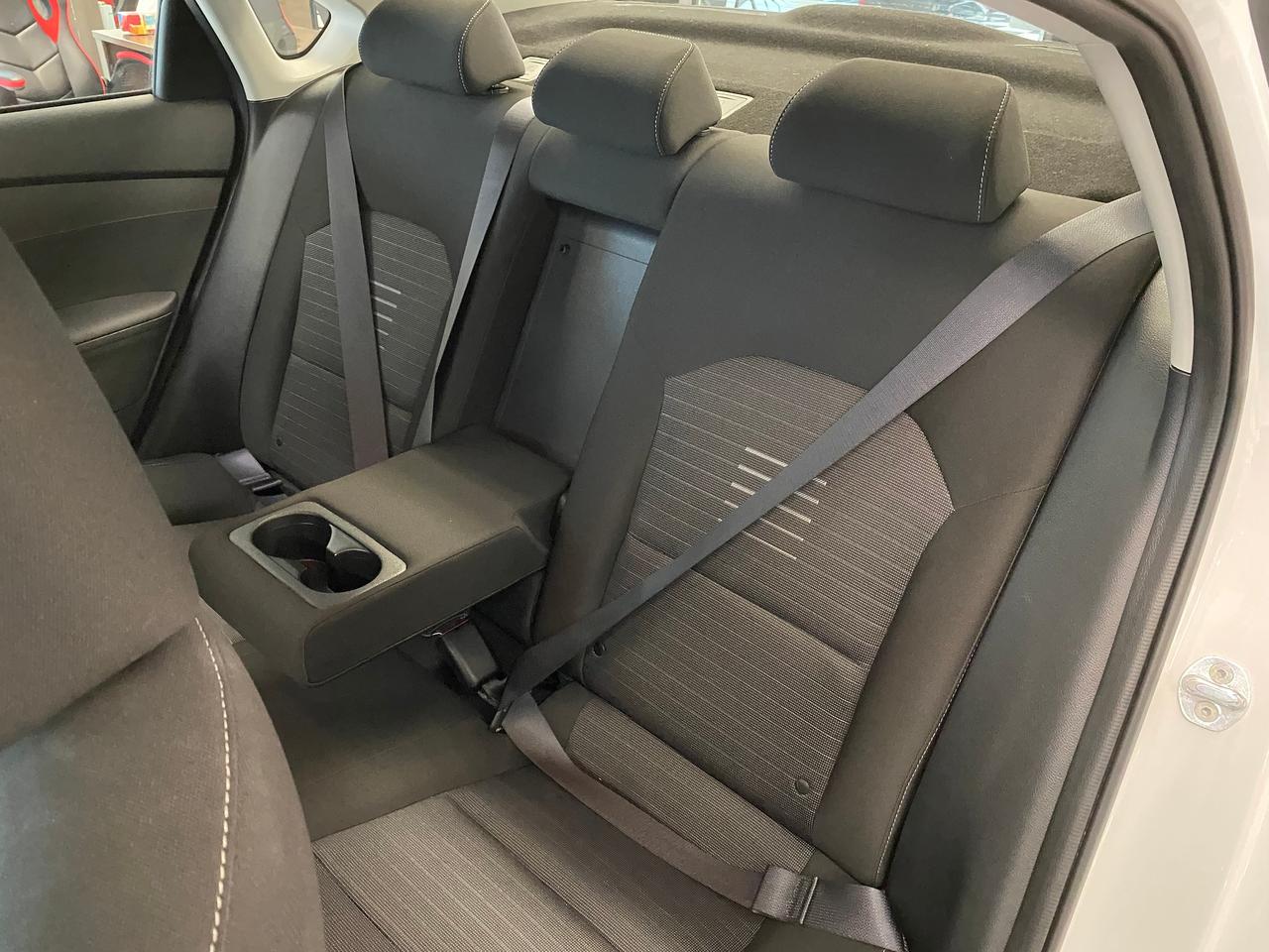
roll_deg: -2.8
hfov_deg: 67.3
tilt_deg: -33.3
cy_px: 476
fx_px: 953
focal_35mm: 26
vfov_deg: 53.1
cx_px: 634
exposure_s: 1/30
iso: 1000
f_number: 1.8
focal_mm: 4.25
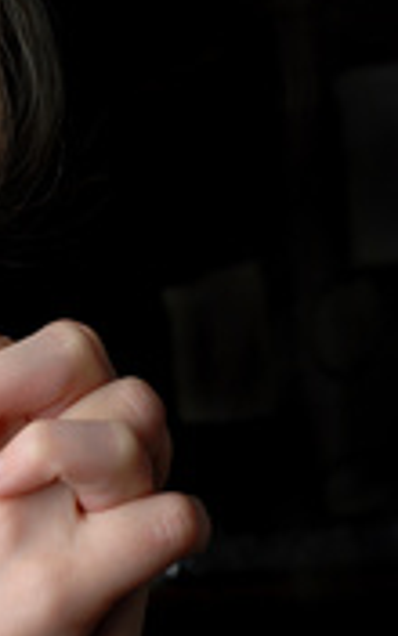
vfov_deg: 11.4
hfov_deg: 7.0
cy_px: 457
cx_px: -313
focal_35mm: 184
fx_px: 3193
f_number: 9
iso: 100
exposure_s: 1/200
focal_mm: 50
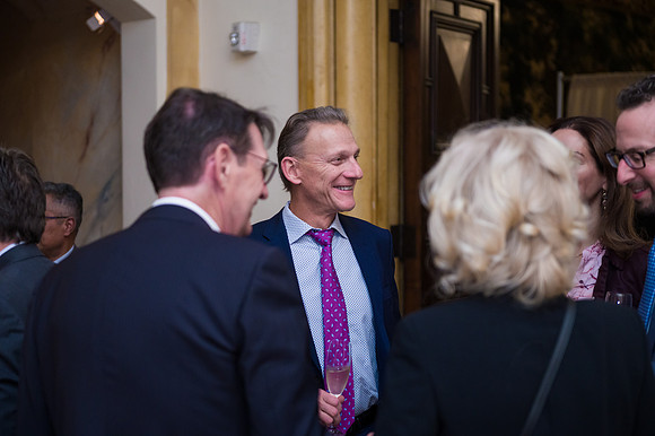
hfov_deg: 28.7
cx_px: 328
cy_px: 218
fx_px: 1279
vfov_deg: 19.3
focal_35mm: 70
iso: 1600
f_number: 3.2
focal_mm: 70
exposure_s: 1/200
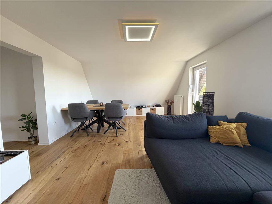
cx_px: 136
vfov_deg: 85.7
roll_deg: +1.1
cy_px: 102
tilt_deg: -4.9
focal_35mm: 14
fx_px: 110
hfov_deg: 102.1
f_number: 2.2
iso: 200
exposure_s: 1/111
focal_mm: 2.22
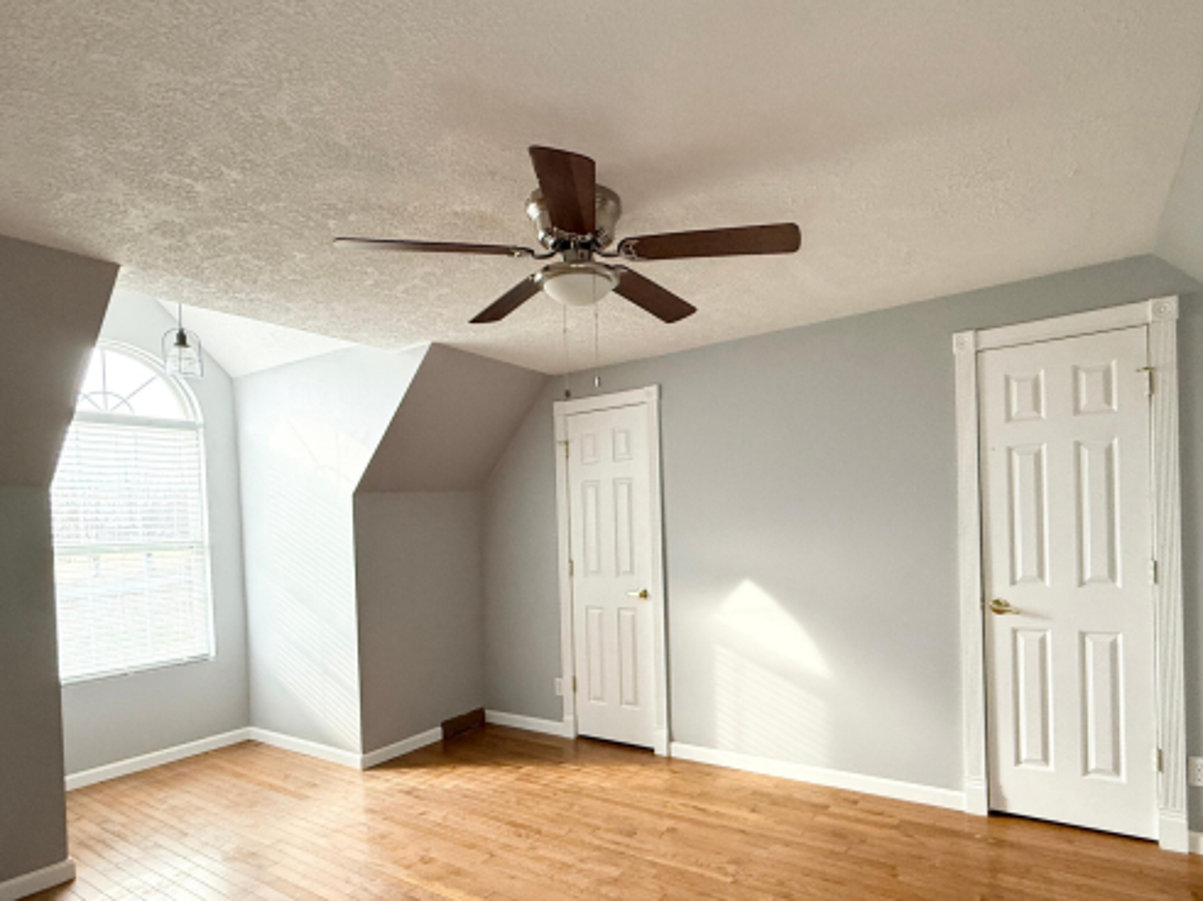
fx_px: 660
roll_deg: +2.7
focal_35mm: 19
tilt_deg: -1.3
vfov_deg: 68.0
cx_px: 670
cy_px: 539
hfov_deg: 84.3
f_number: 2.2
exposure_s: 1/61
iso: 320
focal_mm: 2.22
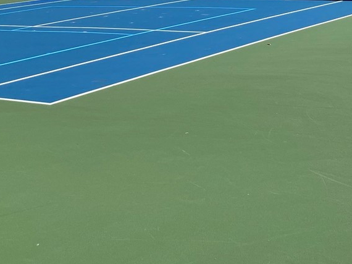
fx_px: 742
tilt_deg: +1.9
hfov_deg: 26.7
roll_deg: +2.1
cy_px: -90
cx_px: 149
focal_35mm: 73
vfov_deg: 18.6
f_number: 1.8
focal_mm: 4.25
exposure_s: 1/1779
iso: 32
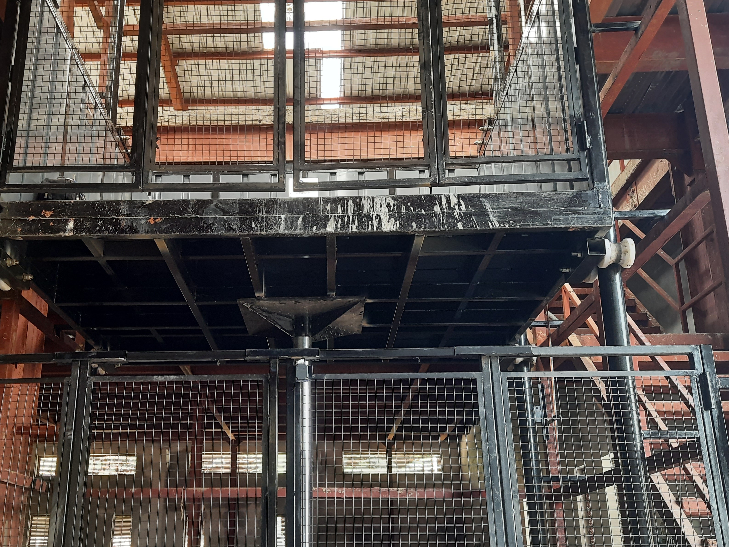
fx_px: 737
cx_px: 289
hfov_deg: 52.2
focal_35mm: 35
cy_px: 334
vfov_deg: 40.5
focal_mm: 5.23
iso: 250
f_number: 1.8
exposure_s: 1/50
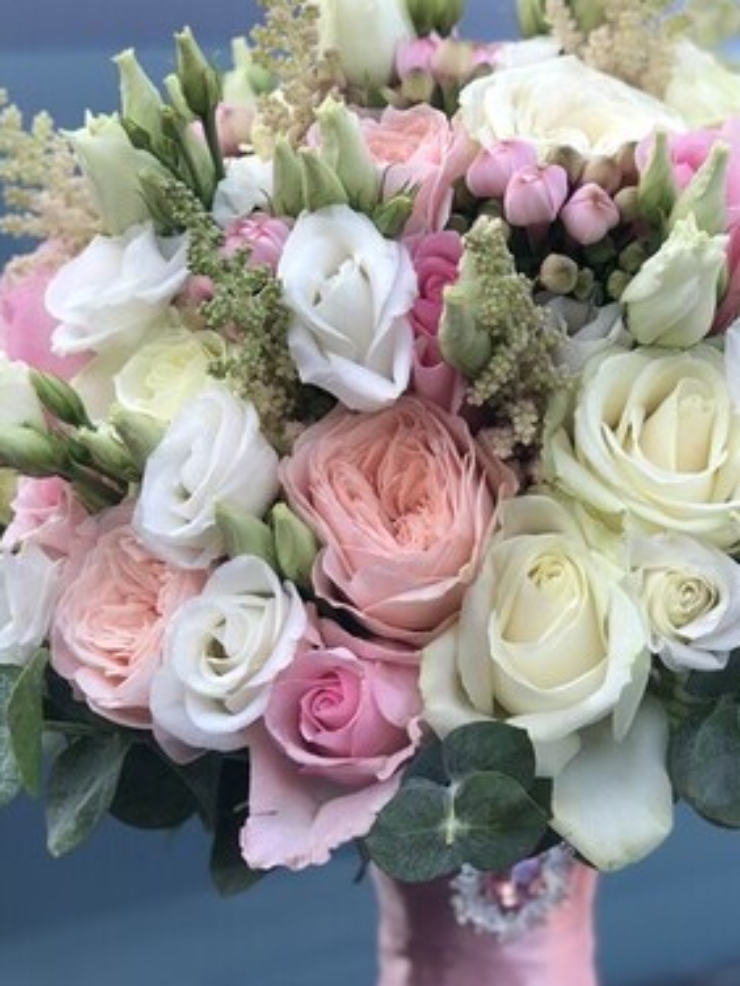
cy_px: 677
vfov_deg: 18.7
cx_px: 463
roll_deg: +3.1
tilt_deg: -9.4
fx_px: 2993
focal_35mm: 105
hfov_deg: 14.1
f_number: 2.8
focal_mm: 6.6
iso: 32
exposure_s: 1/120
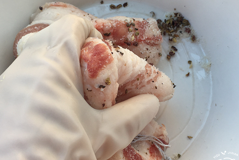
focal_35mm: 50
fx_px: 332
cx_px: 130
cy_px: 70
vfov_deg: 27.0
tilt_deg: -68.1
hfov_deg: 39.6
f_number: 2.2
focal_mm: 4.15
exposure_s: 1/160
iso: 25
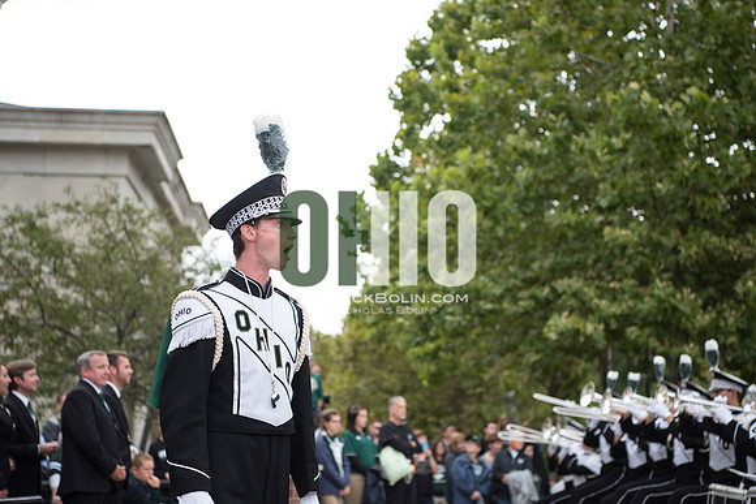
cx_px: 378
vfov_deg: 19.5
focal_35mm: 70
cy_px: 252
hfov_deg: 28.8
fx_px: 1470
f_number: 3.5
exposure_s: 1/320
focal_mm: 70
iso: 1600
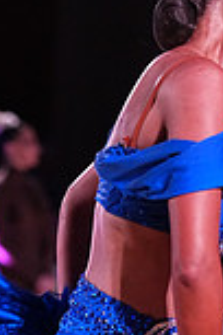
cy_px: 501
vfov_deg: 3.8
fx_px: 4971
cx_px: 202
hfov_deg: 2.6
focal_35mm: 535
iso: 4000
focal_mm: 141
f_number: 4.5
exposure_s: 1/320
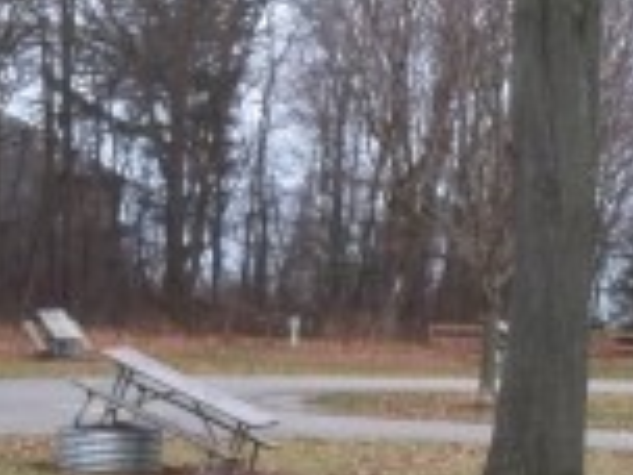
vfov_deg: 12.3
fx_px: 2158
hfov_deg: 16.5
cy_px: 523
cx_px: 518
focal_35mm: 118
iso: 400
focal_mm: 6.2
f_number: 8.3
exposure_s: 1/160
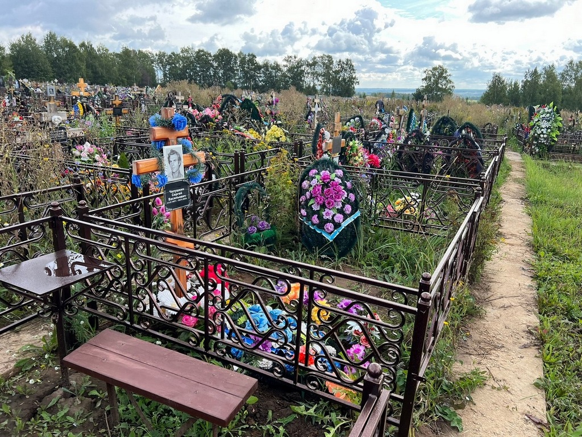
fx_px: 437
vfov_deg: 53.1
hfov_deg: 67.3
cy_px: 218
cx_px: 291
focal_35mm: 26
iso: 50
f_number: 1.5
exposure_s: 1/840
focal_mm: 5.7
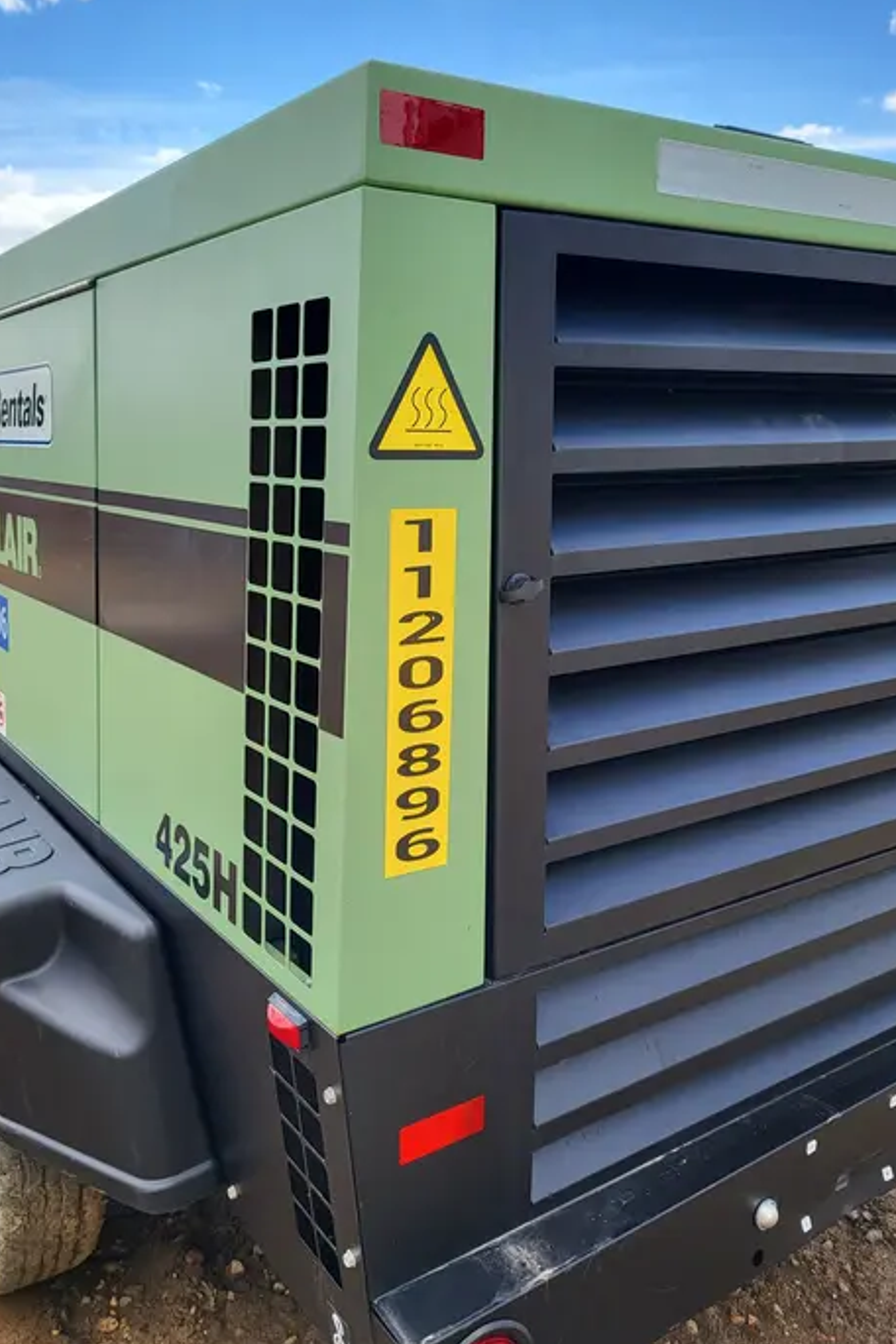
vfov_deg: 63.7
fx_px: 1083
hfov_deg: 44.9
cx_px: 405
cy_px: 667
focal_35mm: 29
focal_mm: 5.4
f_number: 1.8
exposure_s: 1/955
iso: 40
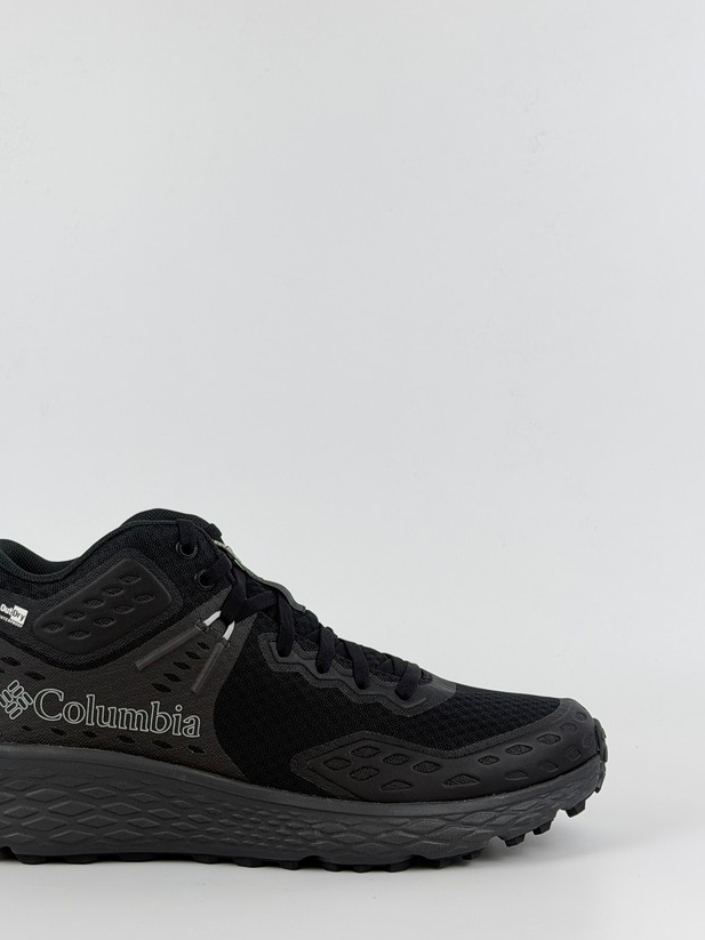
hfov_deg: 20.9
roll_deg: +0.2
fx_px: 1901
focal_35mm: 70
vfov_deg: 27.8
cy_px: 536
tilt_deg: -4.1
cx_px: 238
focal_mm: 6.76
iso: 50
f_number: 1.78
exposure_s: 1/148
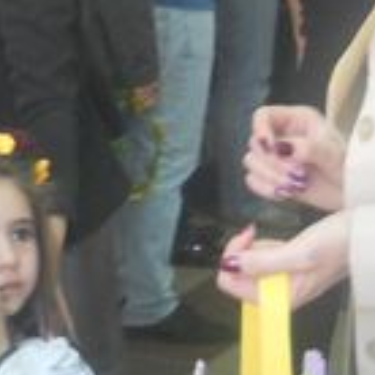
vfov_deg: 11.1
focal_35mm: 157
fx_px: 1924
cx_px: -302
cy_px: 57
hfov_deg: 10.5
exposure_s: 1/30
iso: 320
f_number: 3.1
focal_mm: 6.72
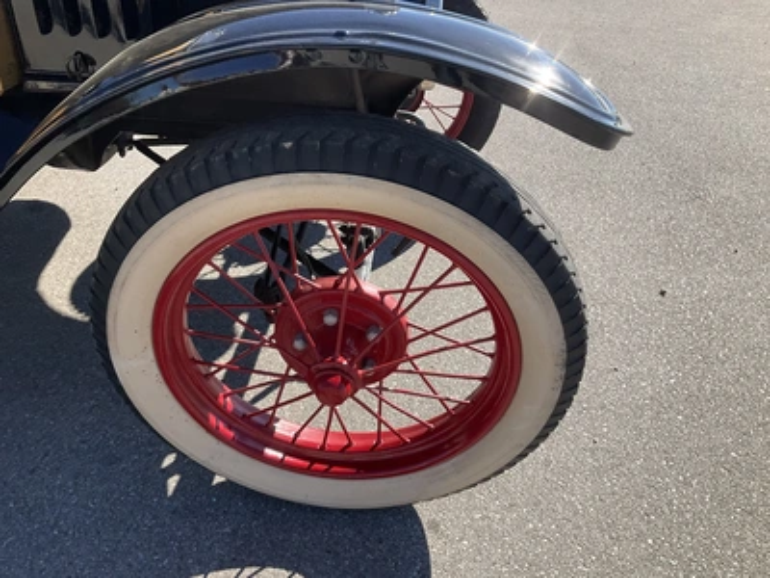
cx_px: 385
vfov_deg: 48.2
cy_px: 289
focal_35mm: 29
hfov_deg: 61.7
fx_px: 645
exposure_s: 1/855
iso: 25
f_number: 1.8
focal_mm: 3
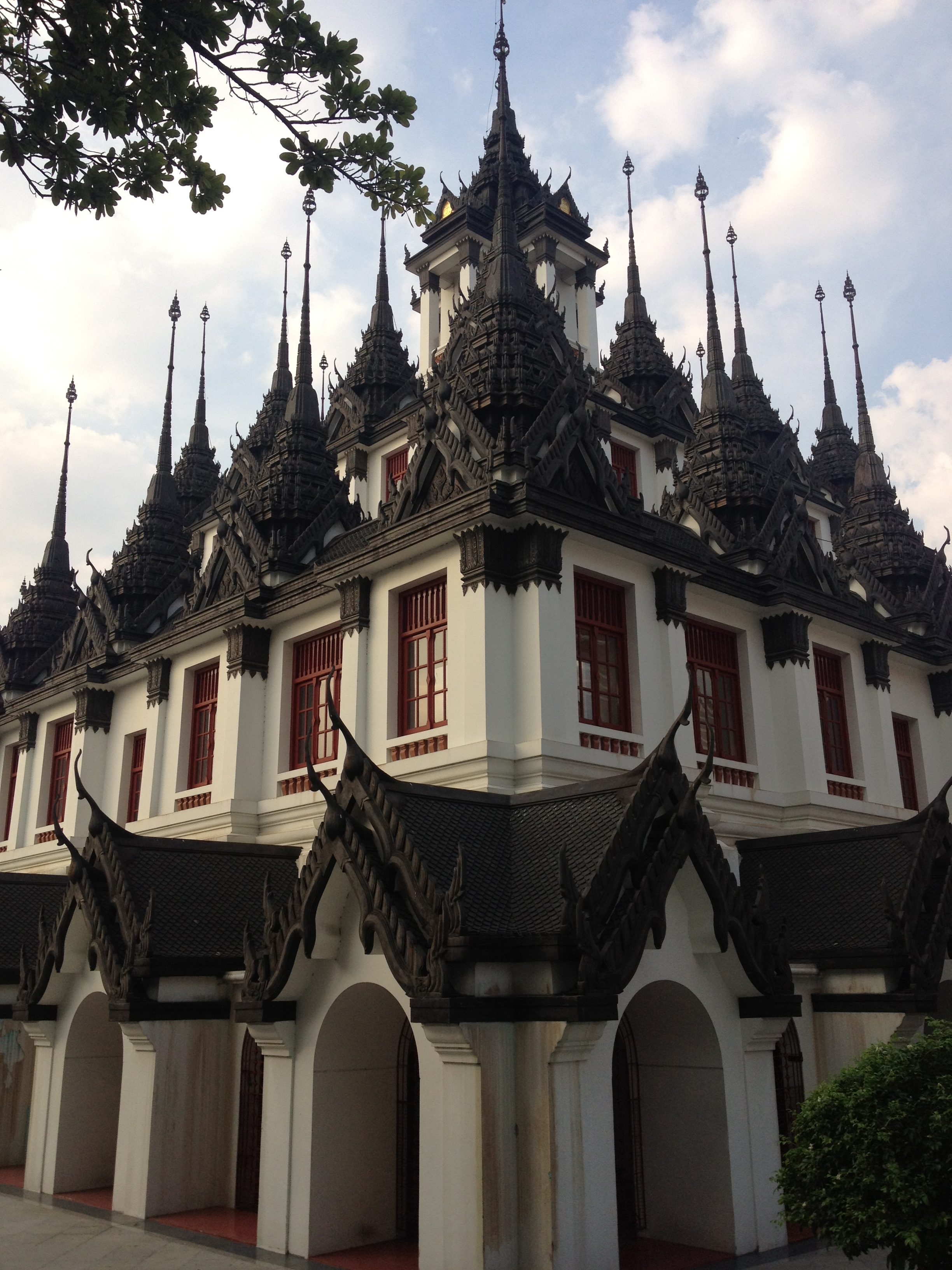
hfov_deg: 40.7
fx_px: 1283
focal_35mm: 35
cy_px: 635
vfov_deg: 52.6
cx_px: 476
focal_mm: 4.28
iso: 64
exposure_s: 1/905
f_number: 2.4
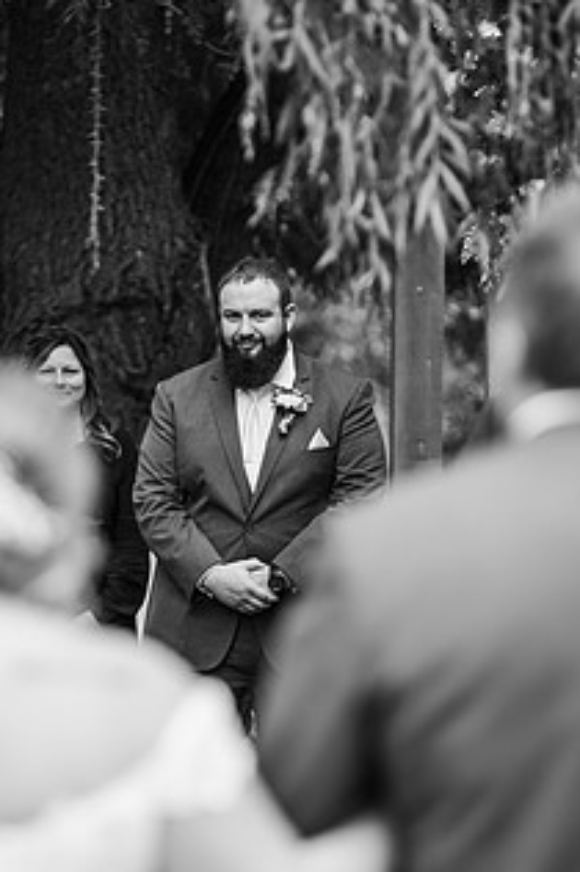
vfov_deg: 9.3
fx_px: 5352
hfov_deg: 6.2
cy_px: 422
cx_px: 255
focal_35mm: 221
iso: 400
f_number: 2.8
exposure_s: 1/1000
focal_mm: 155
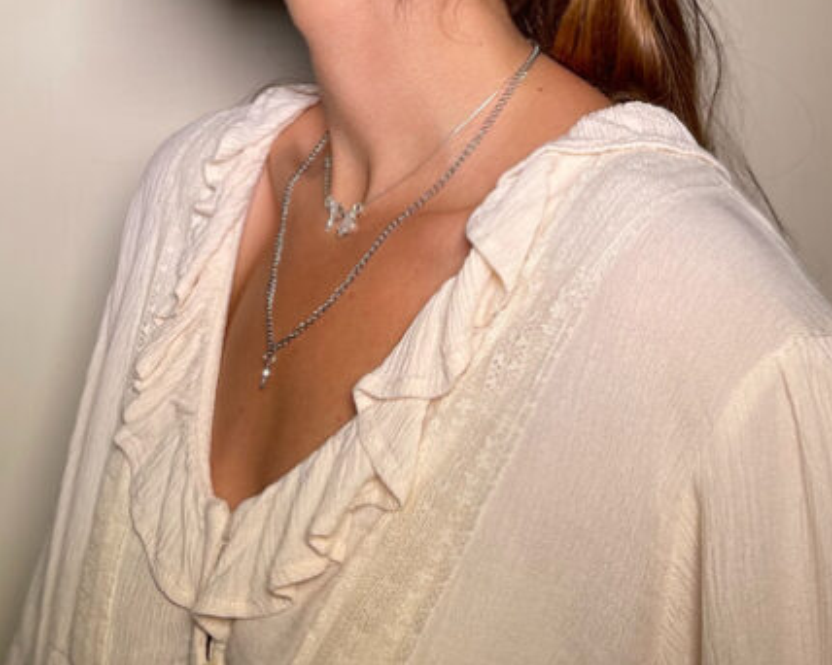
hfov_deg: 33.0
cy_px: -148
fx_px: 1403
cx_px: 400
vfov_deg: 24.1
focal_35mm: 57
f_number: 1.6
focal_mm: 5.1
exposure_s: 1/149
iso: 32
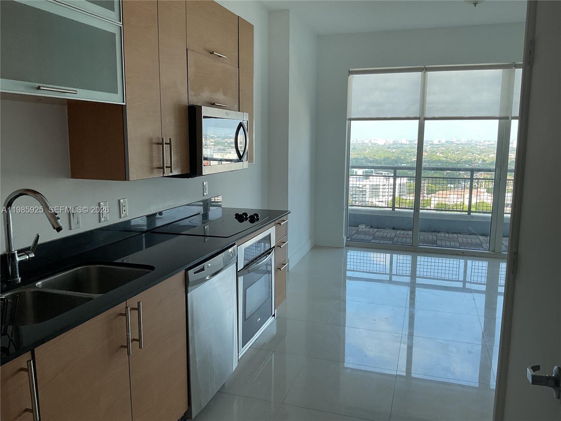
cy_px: 210
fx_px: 470
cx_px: 280
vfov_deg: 48.2
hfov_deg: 61.7
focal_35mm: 29
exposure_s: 1/120
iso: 25
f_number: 1.8
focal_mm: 3
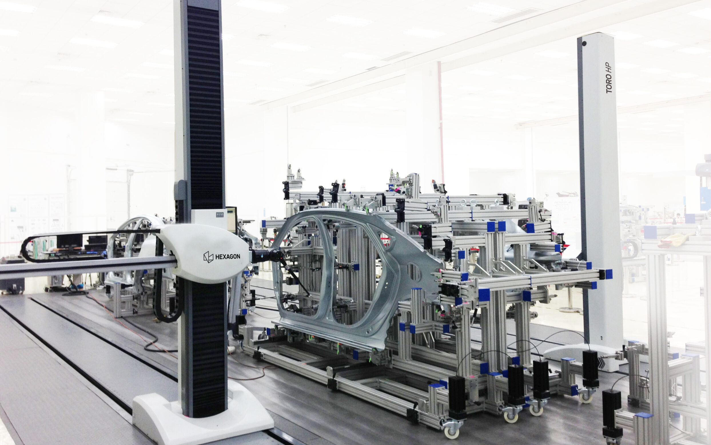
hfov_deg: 54.0
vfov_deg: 35.3
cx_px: 348
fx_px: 698
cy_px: 199
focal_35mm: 36
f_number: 2.4
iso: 50
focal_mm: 4.13
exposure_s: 1/40
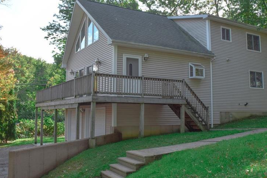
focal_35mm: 38
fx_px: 282
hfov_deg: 50.7
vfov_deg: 35.0
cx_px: 138
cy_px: 78
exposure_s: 1/160
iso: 100
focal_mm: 18
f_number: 6.3
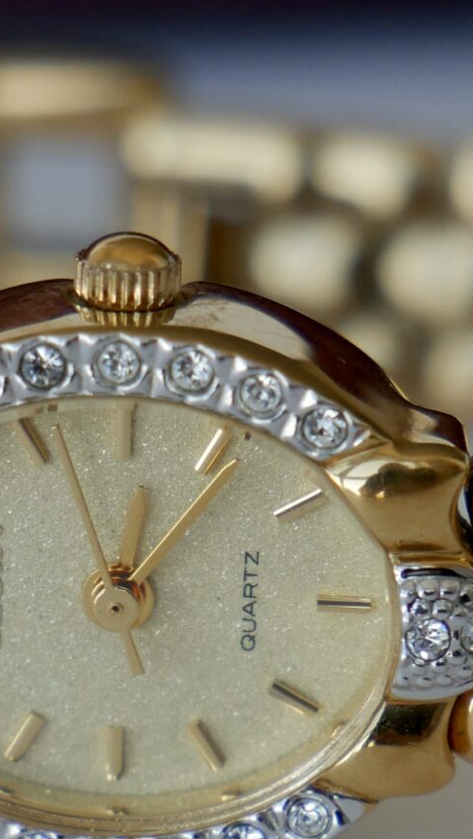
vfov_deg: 7.7
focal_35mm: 278
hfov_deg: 4.4
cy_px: 662
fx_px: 6193
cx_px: 208
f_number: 5.6
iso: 250
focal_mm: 43
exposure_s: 1/100
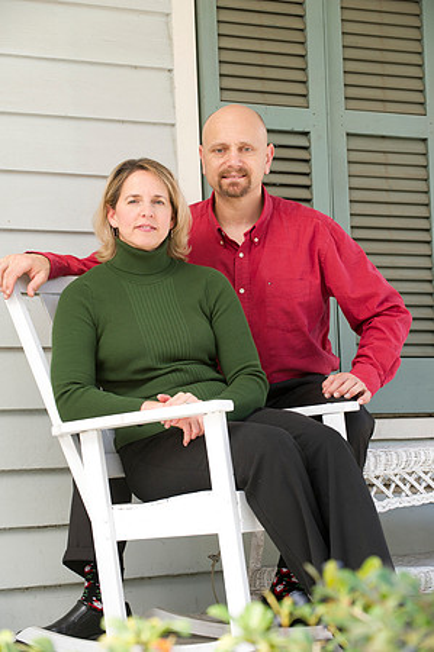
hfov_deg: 11.8
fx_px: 2102
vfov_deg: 17.7
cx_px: 217
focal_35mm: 116
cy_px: 326
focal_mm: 116
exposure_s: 1/125
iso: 200
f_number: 5.6
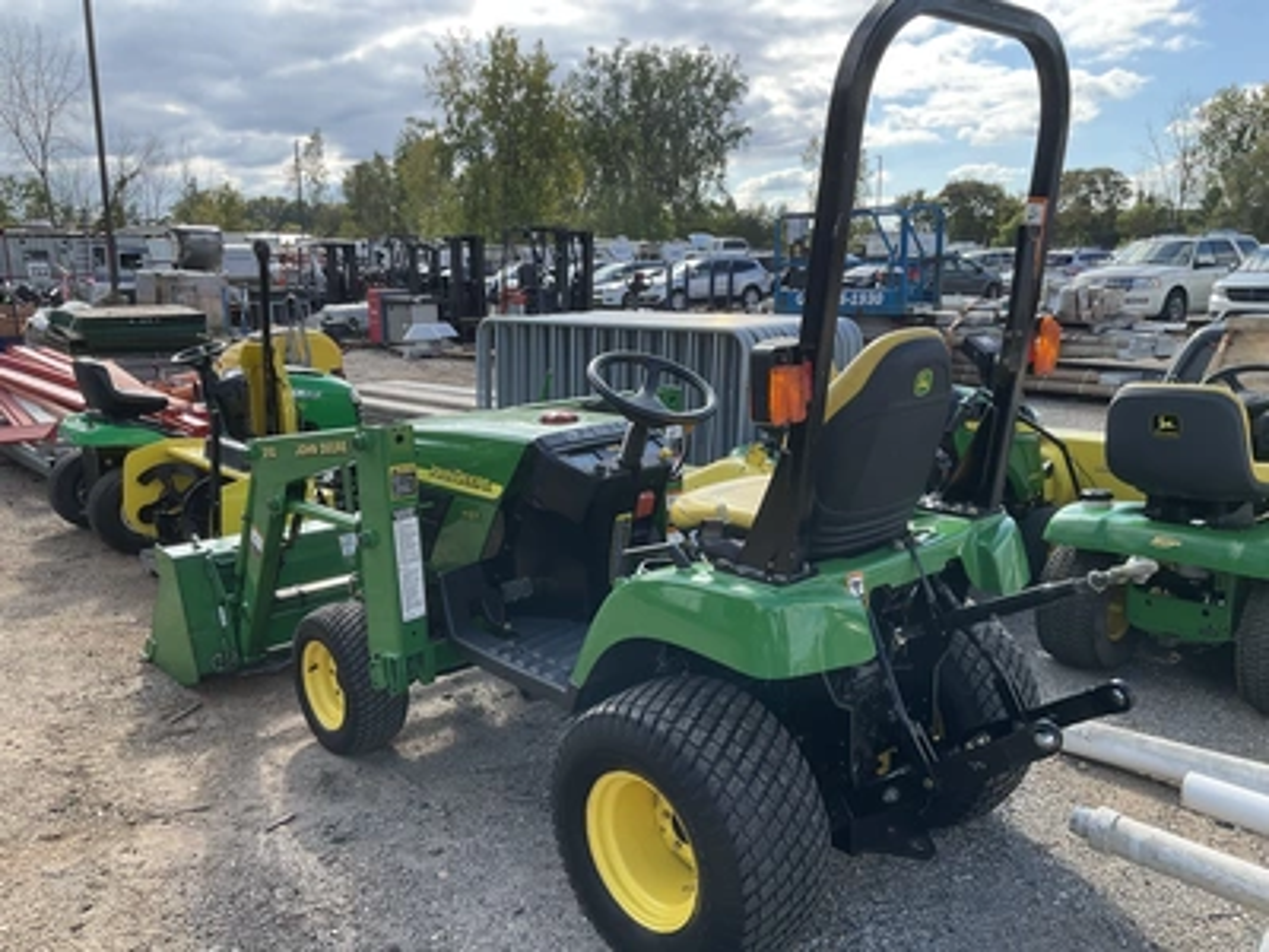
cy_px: 476
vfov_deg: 48.2
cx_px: 634
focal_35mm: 29
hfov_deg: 61.7
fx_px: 1063
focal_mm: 3
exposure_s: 1/642
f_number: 1.8
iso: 25
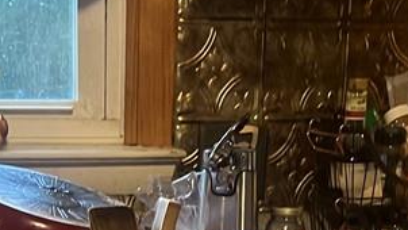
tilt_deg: -17.7
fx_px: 1039
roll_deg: -2.1
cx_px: 104
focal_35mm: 96
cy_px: 391
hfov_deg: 22.0
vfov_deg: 11.8
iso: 250
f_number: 1.5
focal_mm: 5.7
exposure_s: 1/60
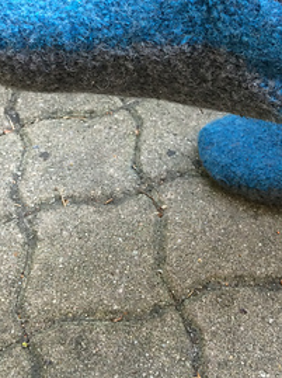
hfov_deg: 27.0
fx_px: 588
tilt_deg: -42.1
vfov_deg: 34.7
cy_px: 89
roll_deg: +7.7
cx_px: 134
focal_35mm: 54
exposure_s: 1/33
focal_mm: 4.15
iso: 50
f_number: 2.2
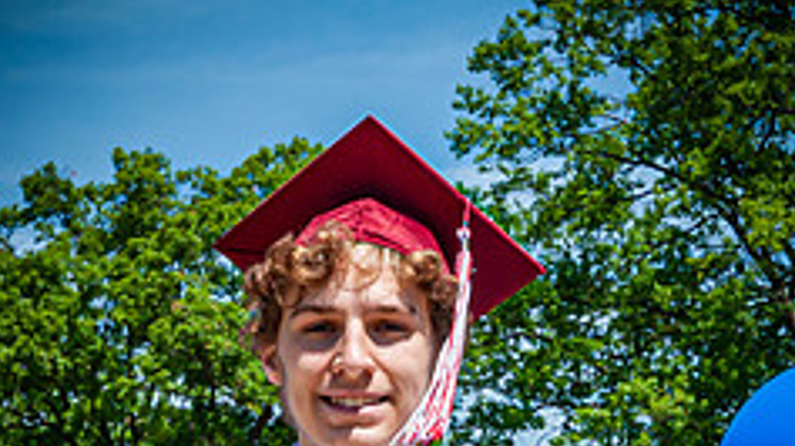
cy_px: 721
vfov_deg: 10.7
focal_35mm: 108
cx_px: 300
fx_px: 2275
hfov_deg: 19.8
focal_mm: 24
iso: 200
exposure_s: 1/400
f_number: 10
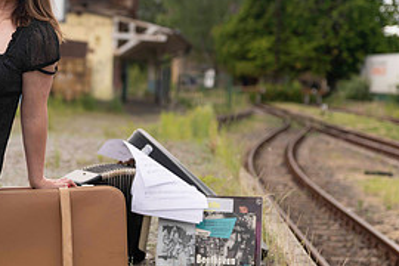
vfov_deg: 10.3
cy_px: 141
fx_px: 1474
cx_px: 65
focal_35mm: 133
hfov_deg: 15.3
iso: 64
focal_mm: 62
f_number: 2.8
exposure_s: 1/640
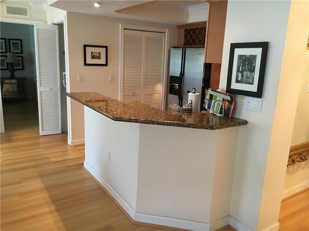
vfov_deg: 48.2
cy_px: 116
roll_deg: -2.4
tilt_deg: -11.8
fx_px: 259
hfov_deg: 61.7
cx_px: 154
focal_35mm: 29
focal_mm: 4.15
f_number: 2.2
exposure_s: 1/30
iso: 160
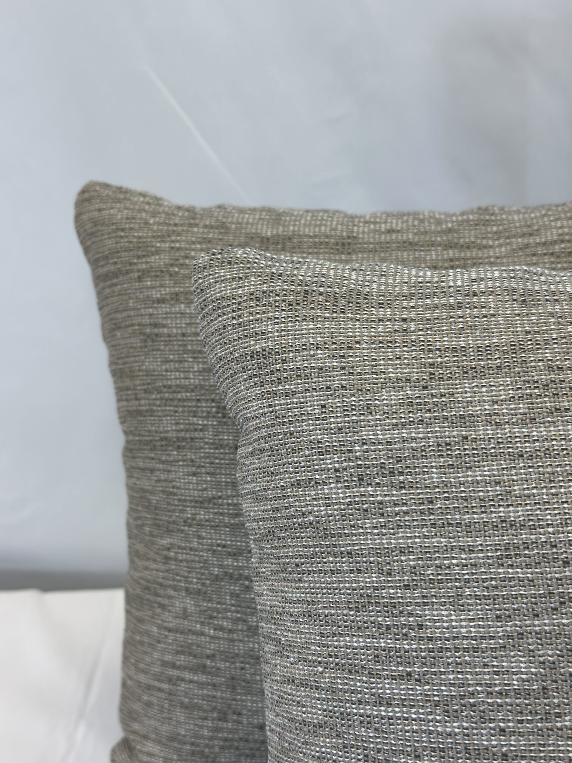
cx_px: 286
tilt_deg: -14.3
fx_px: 1058
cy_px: 382
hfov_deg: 30.3
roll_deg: +3.0
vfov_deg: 39.7
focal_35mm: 48
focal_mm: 6.86
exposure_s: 1/229
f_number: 1.78
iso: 80
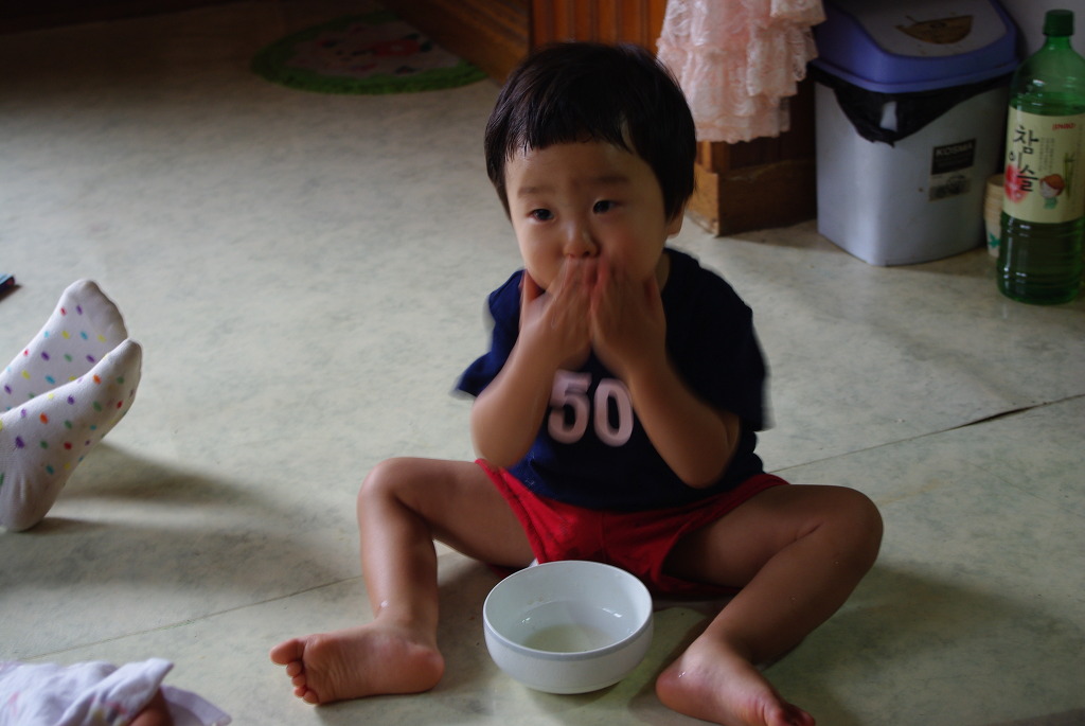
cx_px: 542
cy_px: 363
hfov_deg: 35.0
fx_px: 1720
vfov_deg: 23.8
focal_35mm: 57
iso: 200
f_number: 4.5
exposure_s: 1/6
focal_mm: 37.5
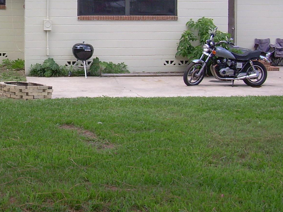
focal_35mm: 74
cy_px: 13
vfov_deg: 19.5
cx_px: 32
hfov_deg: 25.6
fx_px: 605
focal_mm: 6.3
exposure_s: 1/125
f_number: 4.6
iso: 50
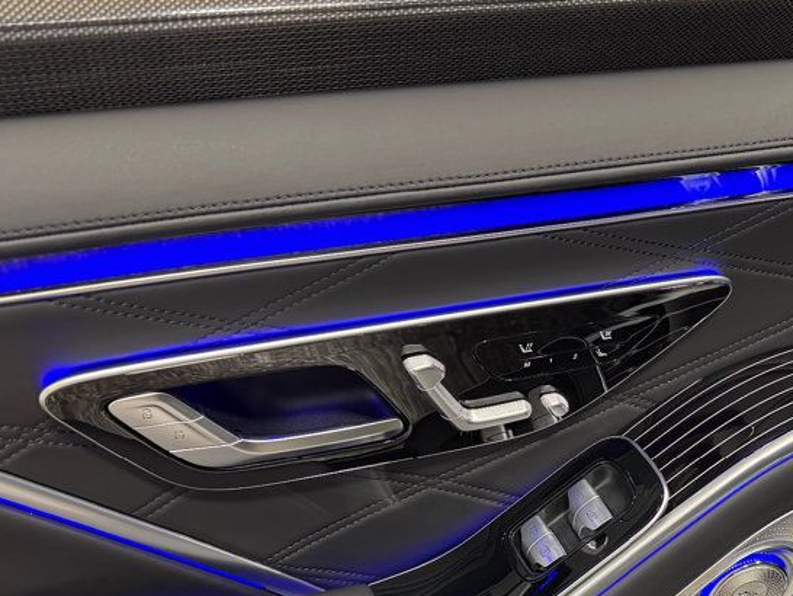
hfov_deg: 41.1
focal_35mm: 45
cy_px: 483
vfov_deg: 31.3
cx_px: 574
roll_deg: +1.8
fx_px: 1031
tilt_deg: -36.4
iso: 250
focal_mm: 6.76
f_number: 1.78
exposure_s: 1/60
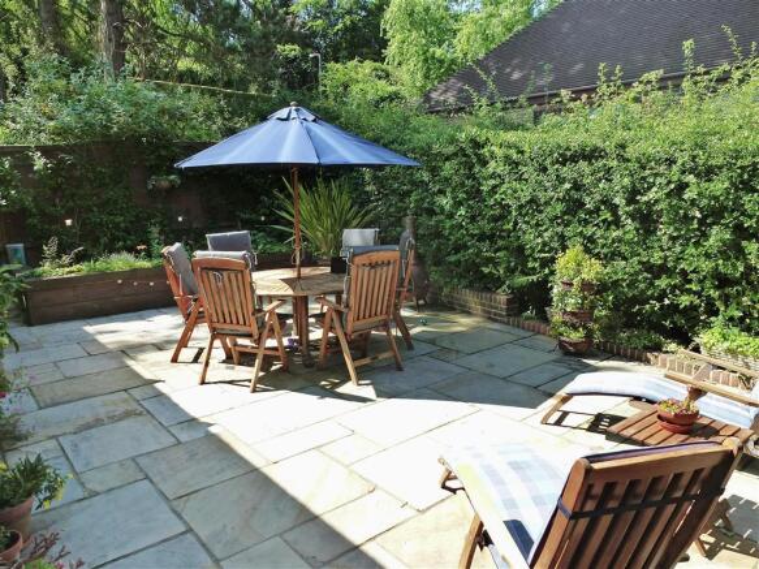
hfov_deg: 71.6
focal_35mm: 24
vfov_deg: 56.8
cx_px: 380
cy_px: 284
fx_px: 526
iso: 160
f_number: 4
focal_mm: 4.3
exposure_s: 1/320
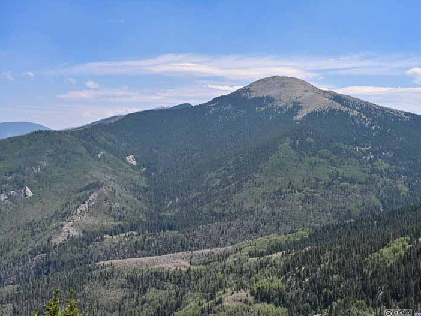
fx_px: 560
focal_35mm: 46
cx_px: 237
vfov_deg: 31.5
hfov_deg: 41.2
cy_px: 159
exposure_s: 1/640
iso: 64
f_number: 5
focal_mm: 42
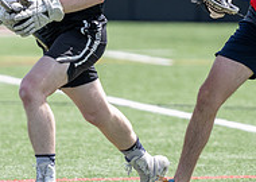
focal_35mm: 729
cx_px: 121
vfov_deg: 2.0
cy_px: 74
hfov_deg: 2.8
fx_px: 5291
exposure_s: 1/2000
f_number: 2.8
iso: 100
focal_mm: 200
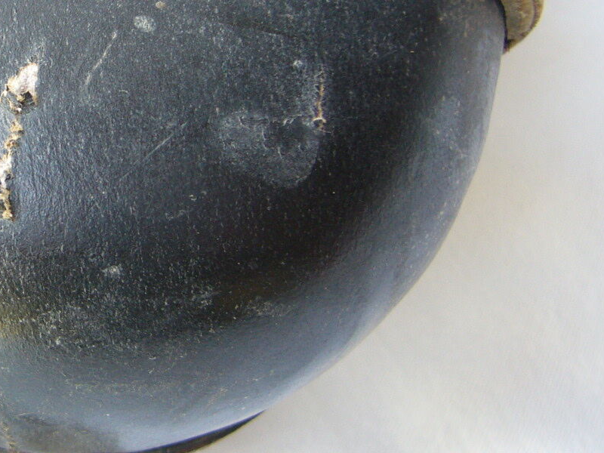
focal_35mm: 70
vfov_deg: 20.9
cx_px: 15
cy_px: 157
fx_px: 1221
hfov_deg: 26.4
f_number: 2.8
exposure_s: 1/30
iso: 100
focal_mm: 5.8
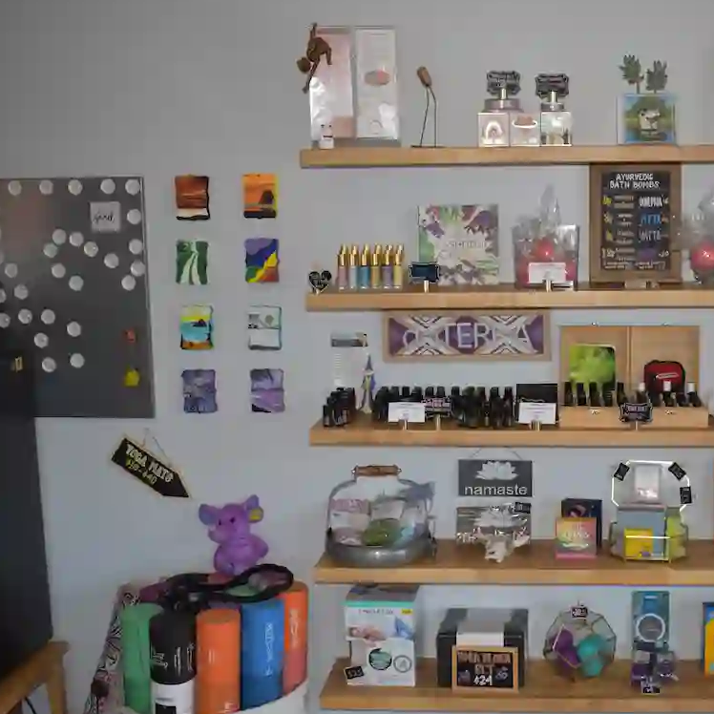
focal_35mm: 48
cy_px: 379
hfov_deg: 34.8
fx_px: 1120
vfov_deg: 35.3
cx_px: 512
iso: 400
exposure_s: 1/50
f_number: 3.8
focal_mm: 22
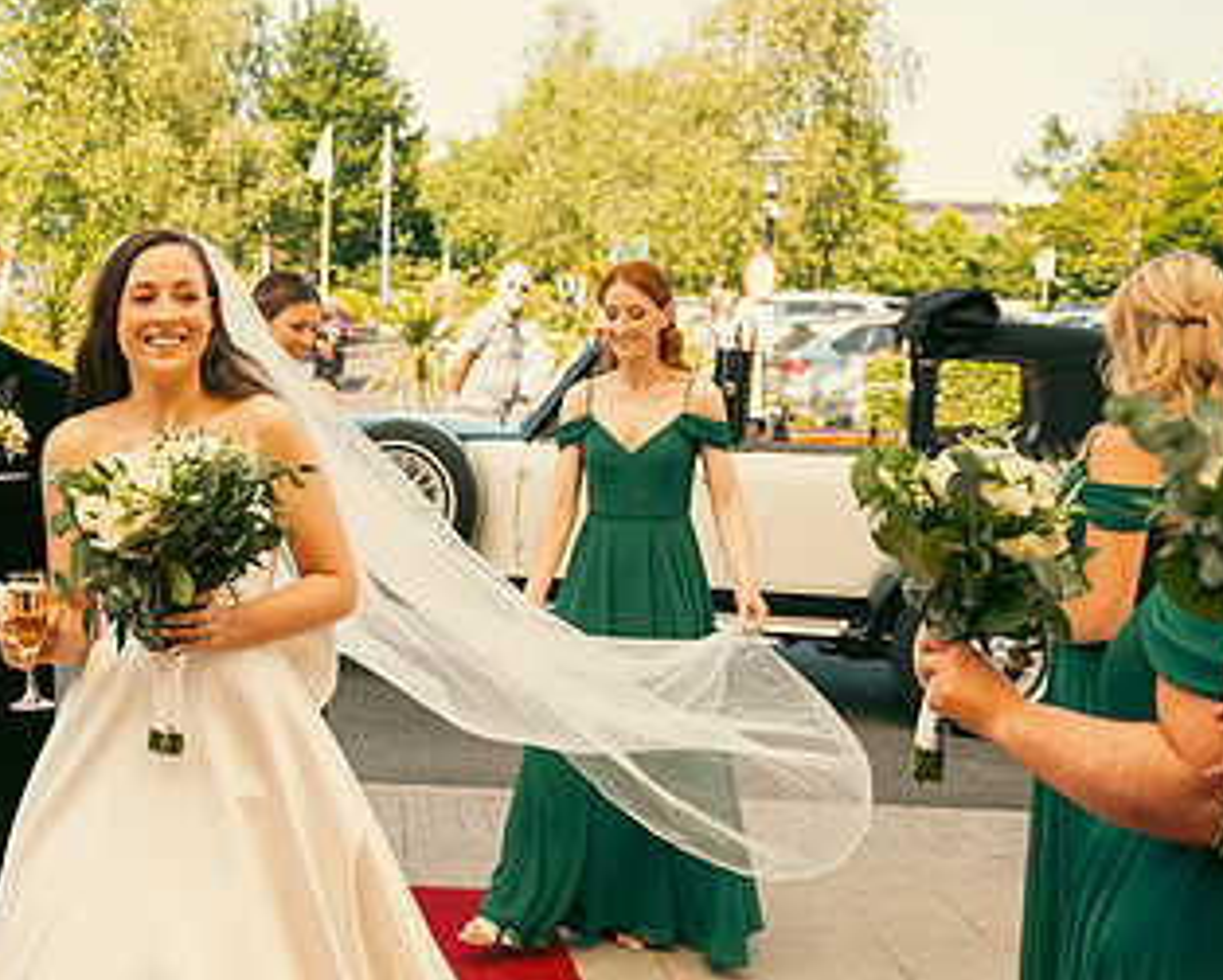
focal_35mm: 66
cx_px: 156
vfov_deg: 23.2
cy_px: 552
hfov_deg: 27.8
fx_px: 2391
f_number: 3.5
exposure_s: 1/400
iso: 125
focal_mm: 38
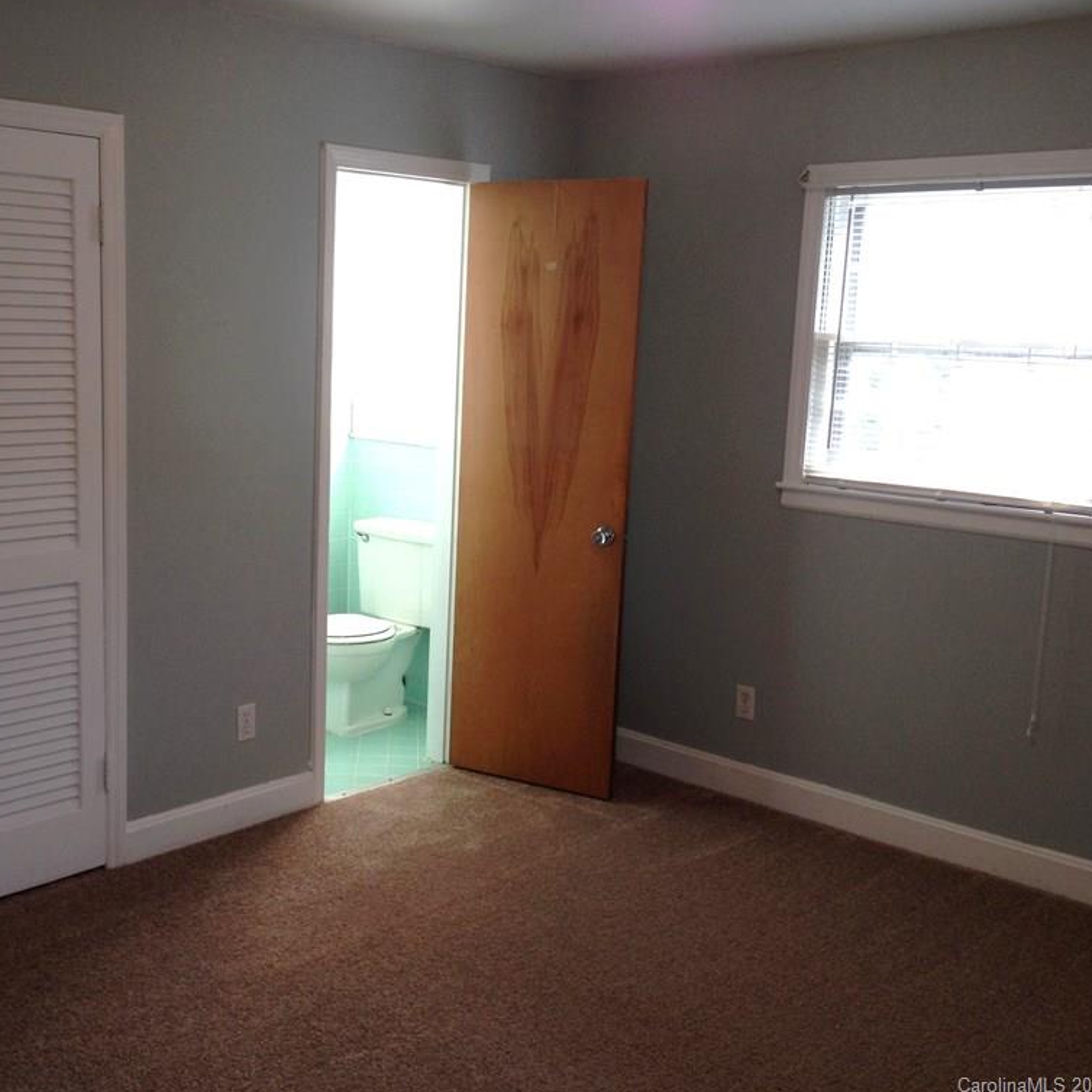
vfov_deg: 40.0
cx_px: 382
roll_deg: -1.9
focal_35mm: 42
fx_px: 1499
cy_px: 543
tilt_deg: -11.2
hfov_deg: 39.6
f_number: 2.4
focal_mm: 4.28
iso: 50
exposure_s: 1/30
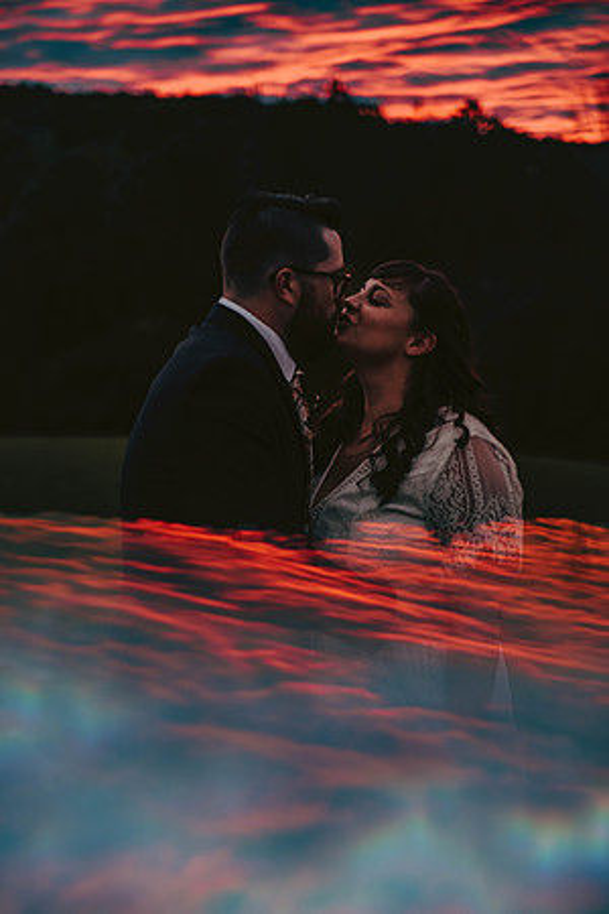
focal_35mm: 75
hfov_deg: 18.2
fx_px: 1903
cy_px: 457
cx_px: 304
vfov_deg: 27.0
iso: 1250
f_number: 2.8
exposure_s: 1/100
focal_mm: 75
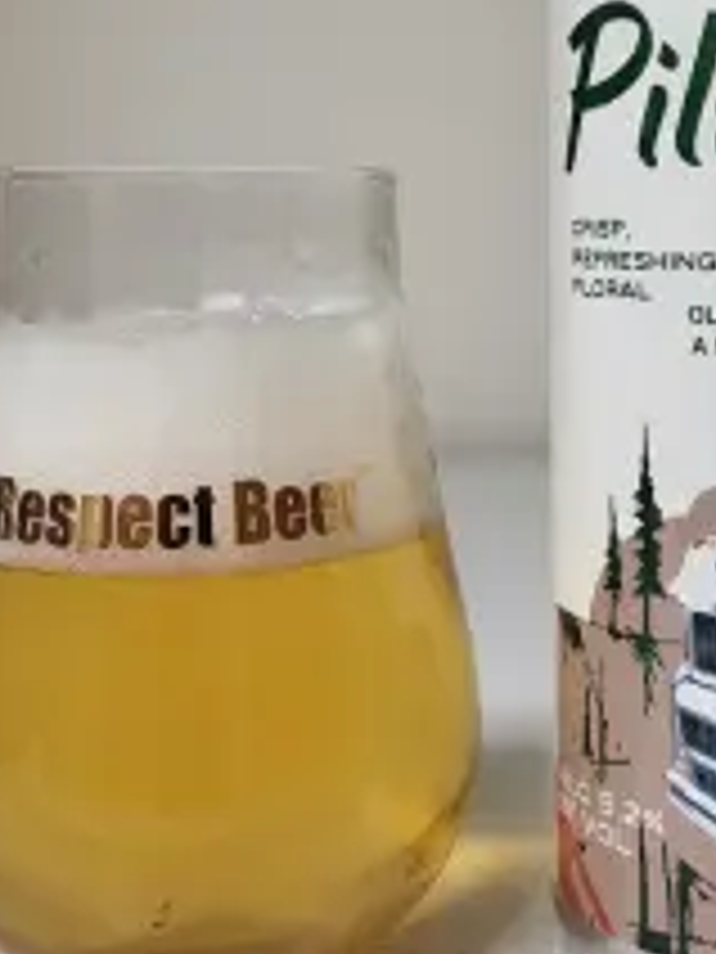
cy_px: 252
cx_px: 509
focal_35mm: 49
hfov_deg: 29.3
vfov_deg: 38.0
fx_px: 1351
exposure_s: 1/26.3
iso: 80
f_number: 1.8
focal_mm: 5.4
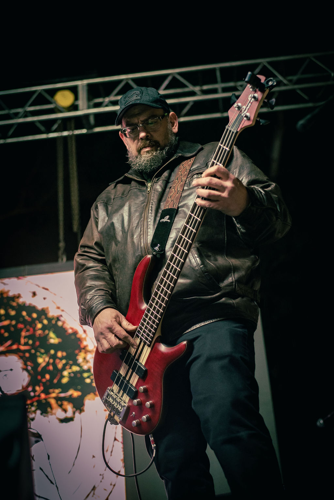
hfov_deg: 27.0
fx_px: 695
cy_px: 250
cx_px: 167
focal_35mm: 50
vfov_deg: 39.6
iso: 2000
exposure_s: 1/200
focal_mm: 50
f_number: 2.5
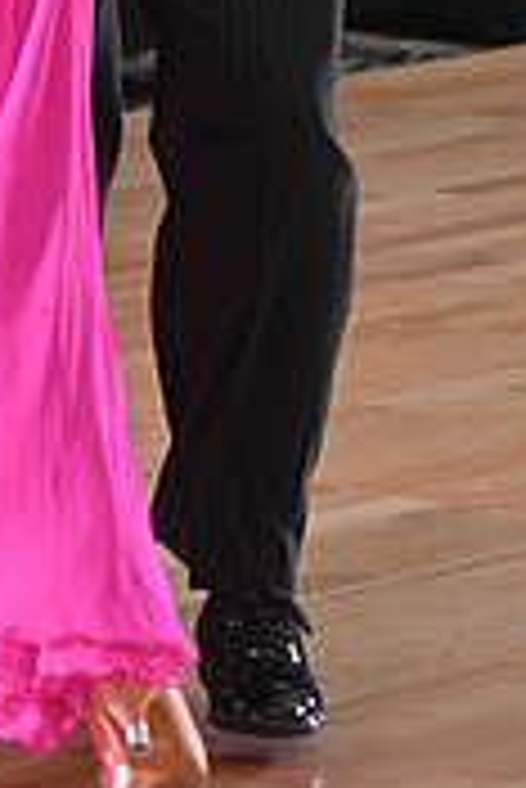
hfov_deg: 3.5
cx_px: 11
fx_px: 8683
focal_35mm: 397
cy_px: -306
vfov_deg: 5.2
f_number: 5
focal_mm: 120
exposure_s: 1/320
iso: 3200
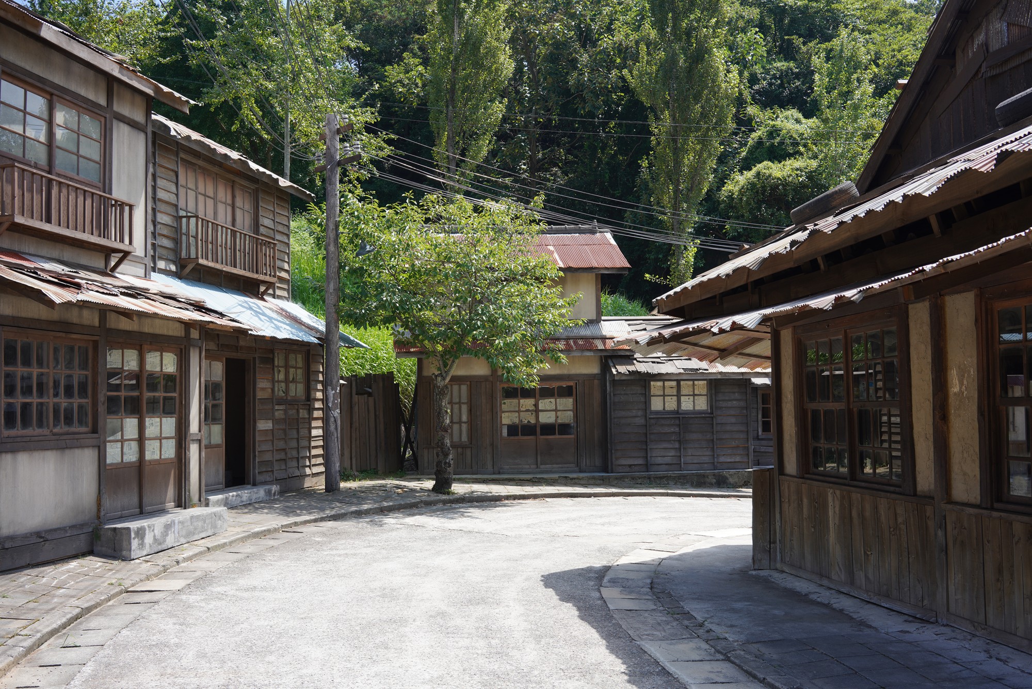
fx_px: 1003
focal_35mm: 35
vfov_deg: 37.9
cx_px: 516
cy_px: 344
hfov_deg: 54.4
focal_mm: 35
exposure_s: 1/100
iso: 100
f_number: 9
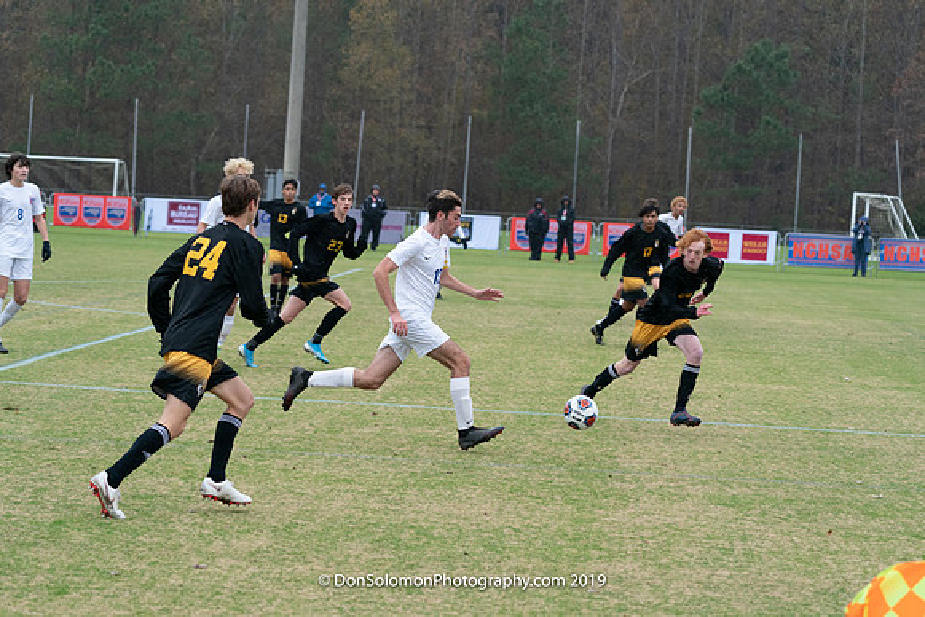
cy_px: 308
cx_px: 462
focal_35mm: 112
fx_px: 2878
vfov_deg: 12.2
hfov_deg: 18.3
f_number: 5.6
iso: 2500
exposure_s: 1/800
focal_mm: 112
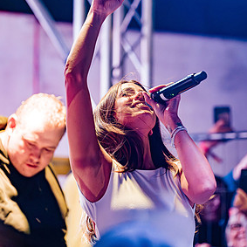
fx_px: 1639
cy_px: 106
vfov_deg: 8.6
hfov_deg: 8.6
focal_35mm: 203
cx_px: 123
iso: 5000
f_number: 2.8
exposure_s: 1/160
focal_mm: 150
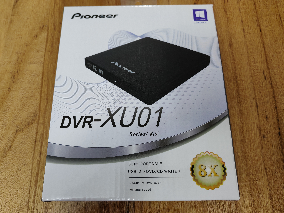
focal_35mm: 27
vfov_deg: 51.4
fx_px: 222
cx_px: 142
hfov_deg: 65.3
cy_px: 106
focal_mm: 5.52
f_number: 1.95
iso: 320
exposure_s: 1/33
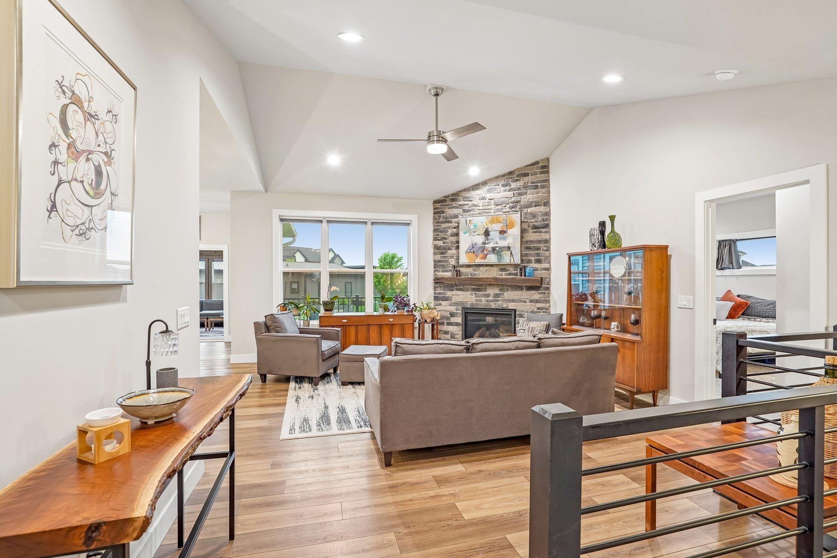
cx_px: 418
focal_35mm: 16
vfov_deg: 73.7
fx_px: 372
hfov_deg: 96.7
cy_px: 279
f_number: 8
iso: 400
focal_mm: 16
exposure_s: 1/5
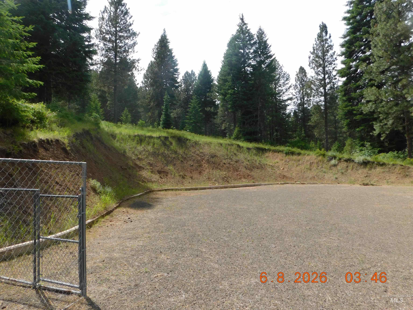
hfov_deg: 73.9
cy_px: 155
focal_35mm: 23
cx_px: 206
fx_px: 274
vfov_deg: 58.9
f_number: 3
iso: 125
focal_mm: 4
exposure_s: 1/1000
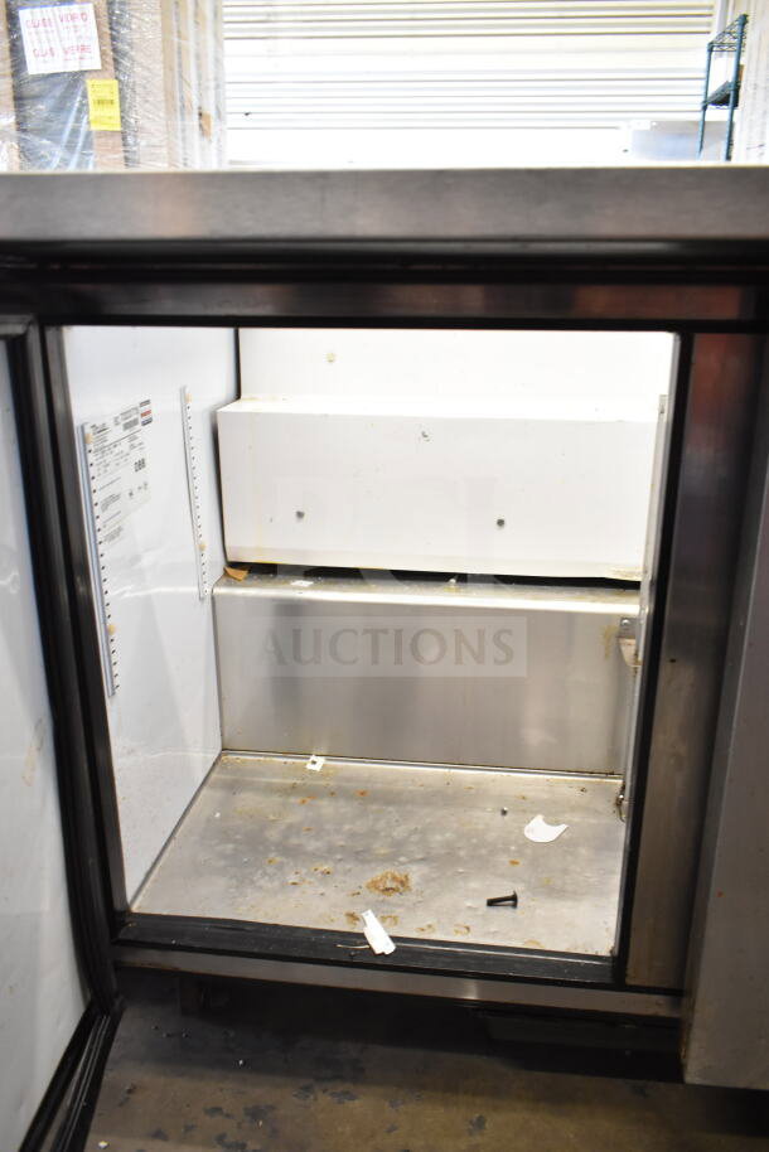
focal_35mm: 27
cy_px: 576
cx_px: 384
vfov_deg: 67.4
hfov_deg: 48.0
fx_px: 864
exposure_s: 1/50
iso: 1600
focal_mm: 18
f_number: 3.5
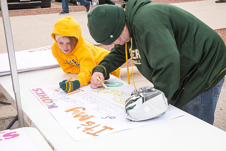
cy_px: 76
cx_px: 113
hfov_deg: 32.4
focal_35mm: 62
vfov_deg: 21.9
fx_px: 389
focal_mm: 62
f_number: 14
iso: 4000
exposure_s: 1/400
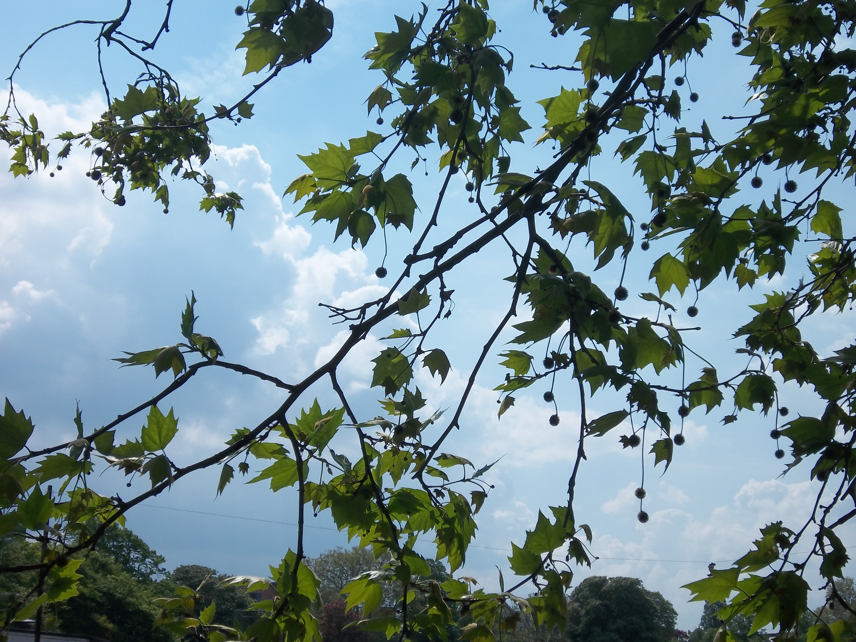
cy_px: 321
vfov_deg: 25.2
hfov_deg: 33.2
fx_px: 1434
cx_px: 428
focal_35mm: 58
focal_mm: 10.4
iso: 64
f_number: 11.9
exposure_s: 1/200
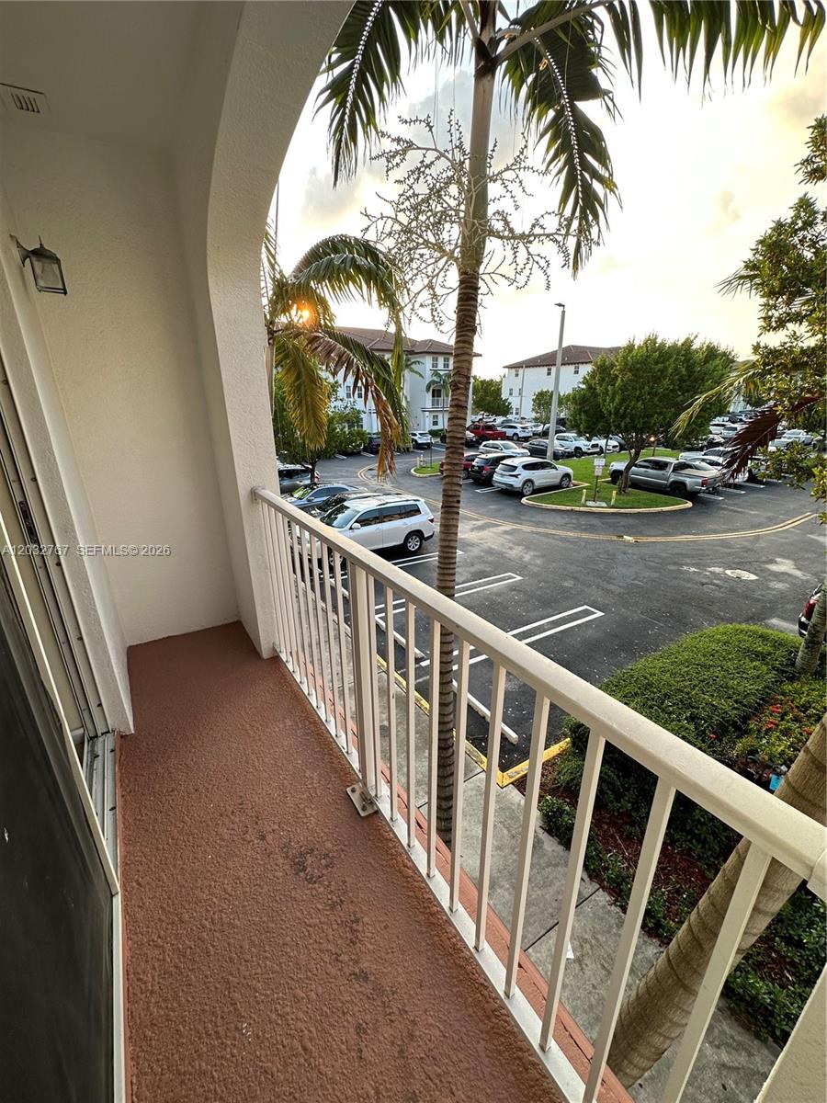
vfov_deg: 102.1
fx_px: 446
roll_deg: +0.8
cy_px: 552
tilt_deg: -20.2
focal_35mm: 14
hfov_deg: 85.7
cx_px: 414
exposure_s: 1/148
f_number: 2.2
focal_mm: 2.22
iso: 40
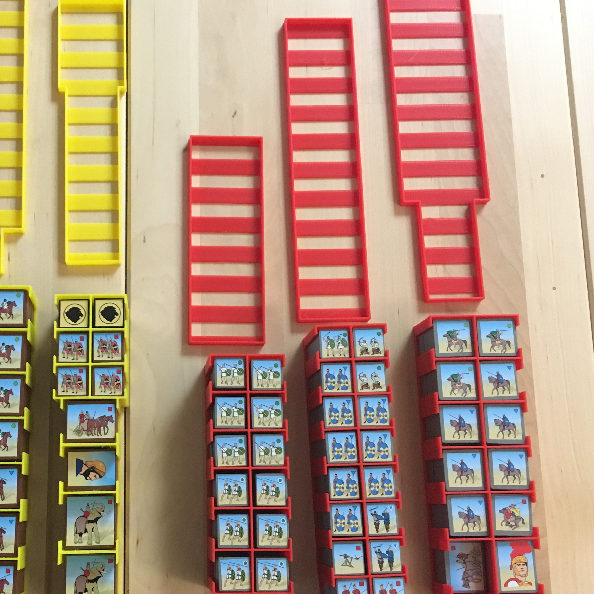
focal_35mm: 44
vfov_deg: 38.3
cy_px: 343
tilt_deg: -79.1
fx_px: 854
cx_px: 187
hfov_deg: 37.8
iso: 250
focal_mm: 4.15
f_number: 2.2
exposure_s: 1/15
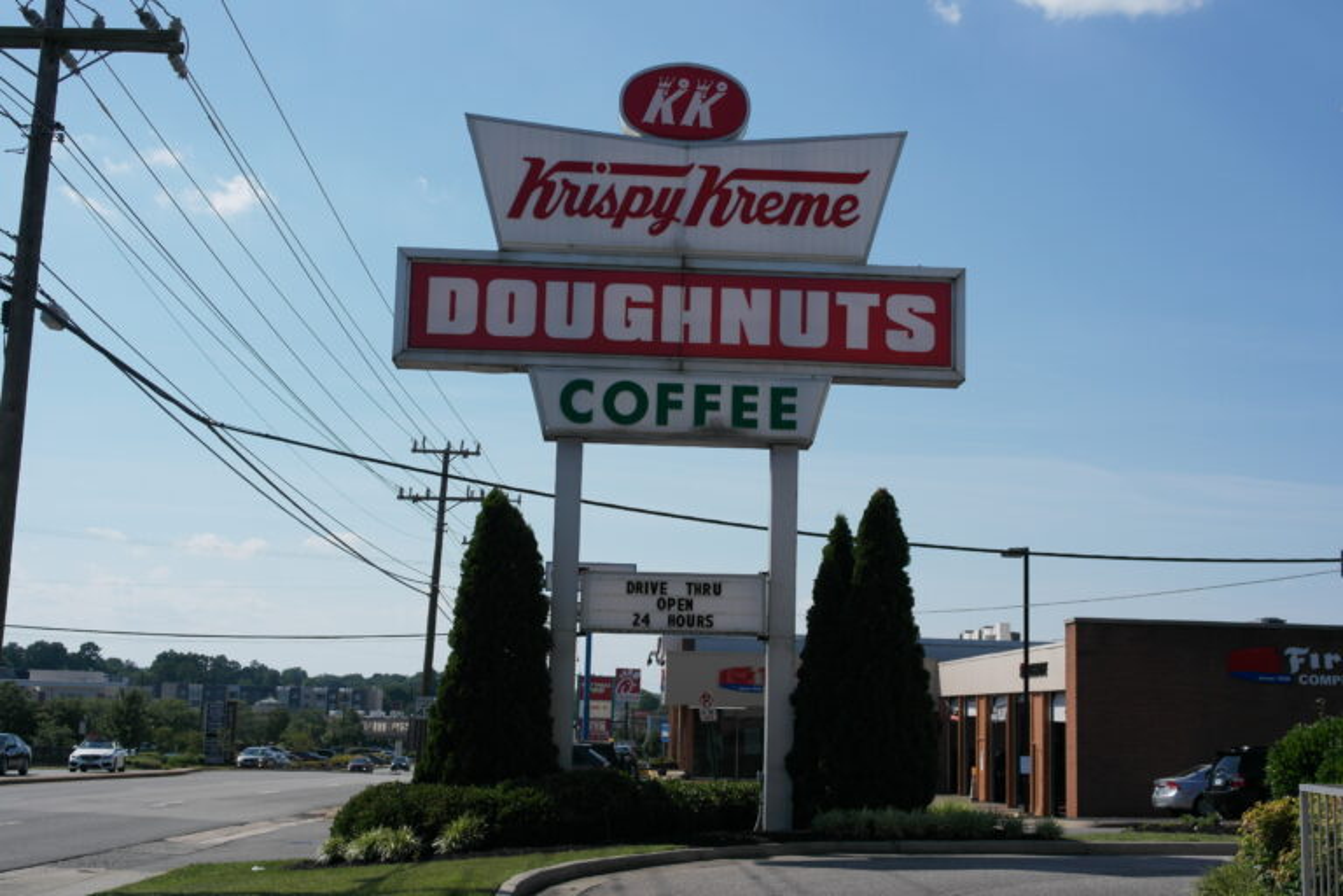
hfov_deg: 42.7
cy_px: 448
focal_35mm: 46
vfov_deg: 29.2
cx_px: 672
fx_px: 1716
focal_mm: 30
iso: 200
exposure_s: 1/800
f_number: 8
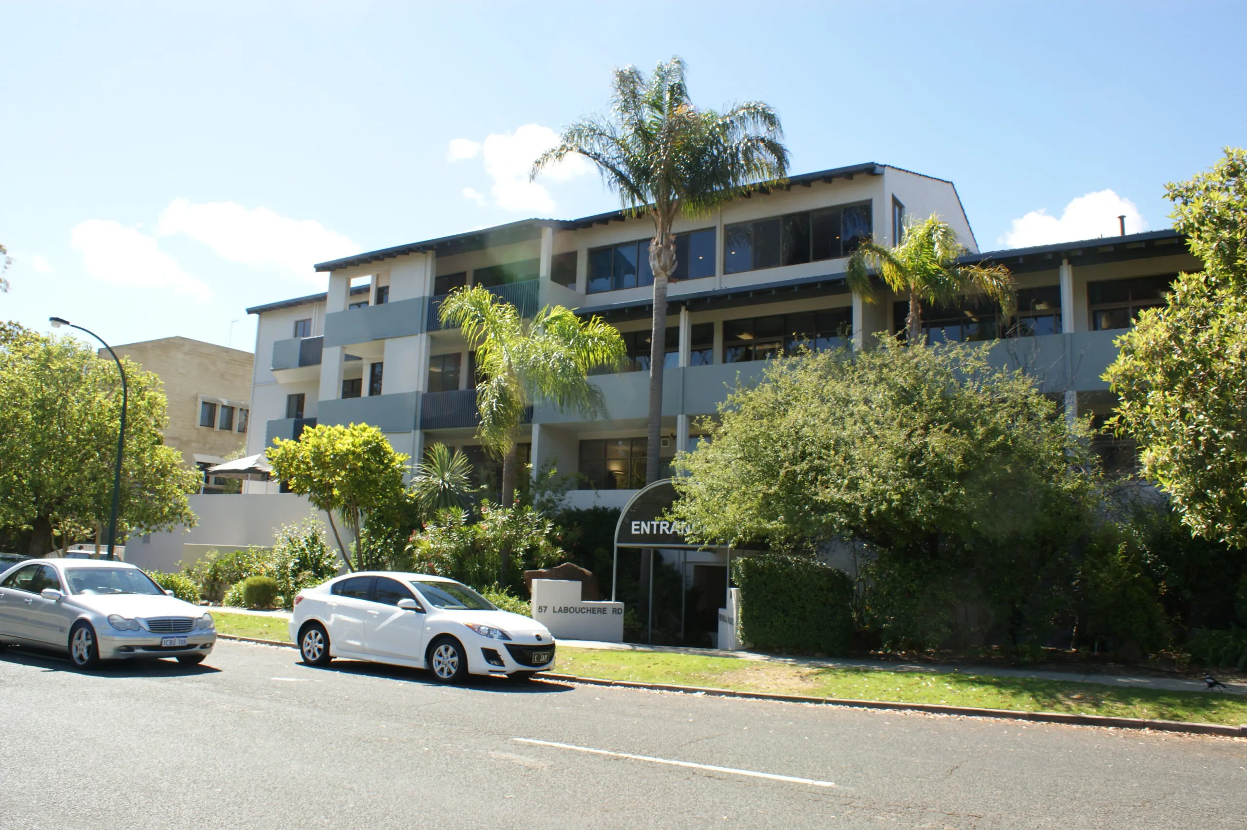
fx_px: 935
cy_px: 415
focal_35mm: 27
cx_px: 624
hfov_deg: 67.4
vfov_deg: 47.9
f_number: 9
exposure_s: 1/80
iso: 100
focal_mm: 18
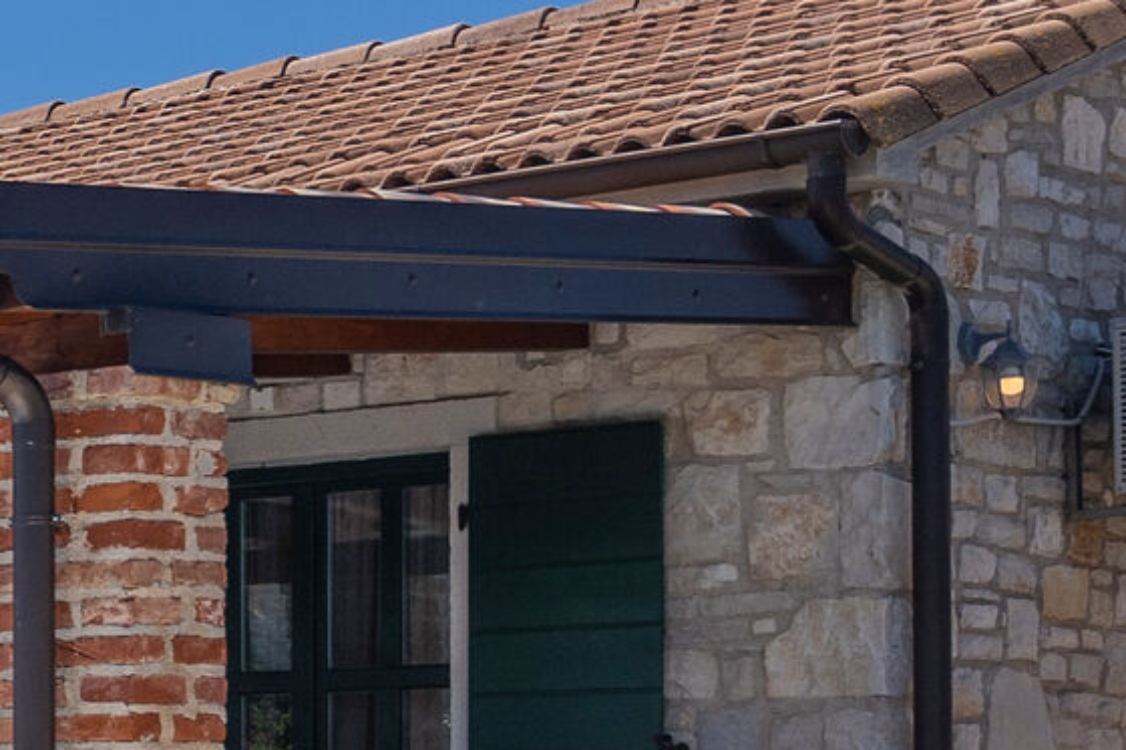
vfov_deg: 11.3
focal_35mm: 120
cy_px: 831
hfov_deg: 13.7
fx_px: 3752
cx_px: -1319
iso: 100
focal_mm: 24
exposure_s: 1/4000
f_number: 2.8
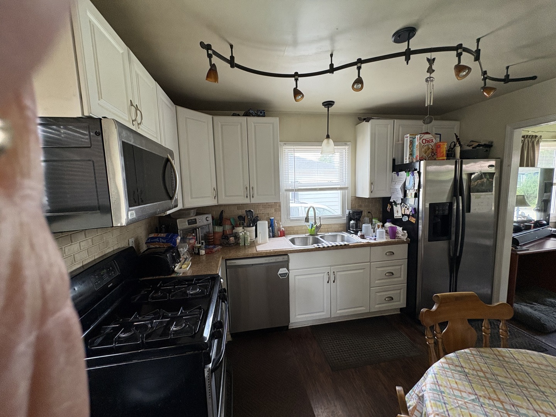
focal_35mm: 14
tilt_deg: -4.6
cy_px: 208
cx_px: 278
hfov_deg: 102.1
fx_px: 225
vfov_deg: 85.7
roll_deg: +2.7
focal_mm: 2.22
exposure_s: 1/99
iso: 200
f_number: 2.2
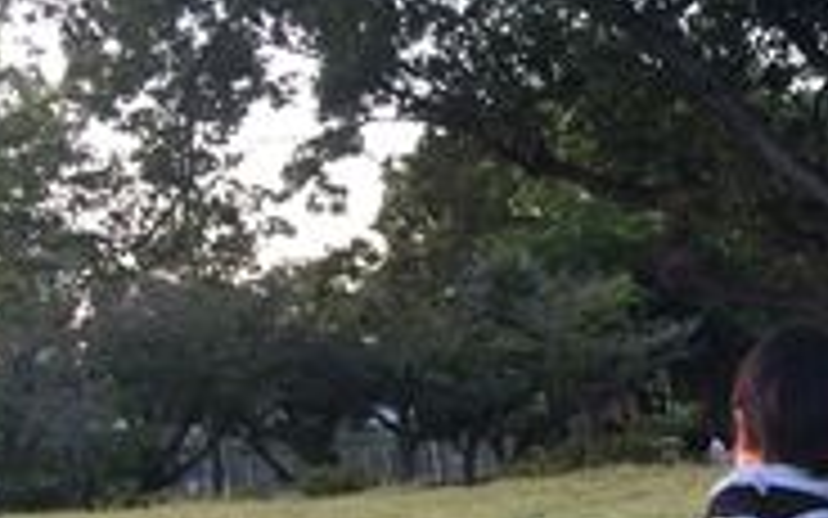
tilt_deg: -9.8
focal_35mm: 67
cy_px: 622
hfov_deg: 28.3
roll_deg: +6.9
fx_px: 1512
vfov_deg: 18.4
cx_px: 868
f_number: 2.2
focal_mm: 4.15
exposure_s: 1/40
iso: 40
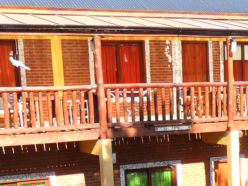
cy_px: 245
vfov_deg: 15.7
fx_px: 638
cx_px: 222
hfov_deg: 21.5
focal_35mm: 89
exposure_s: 1/250
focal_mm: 4.9
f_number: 3.5
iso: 100
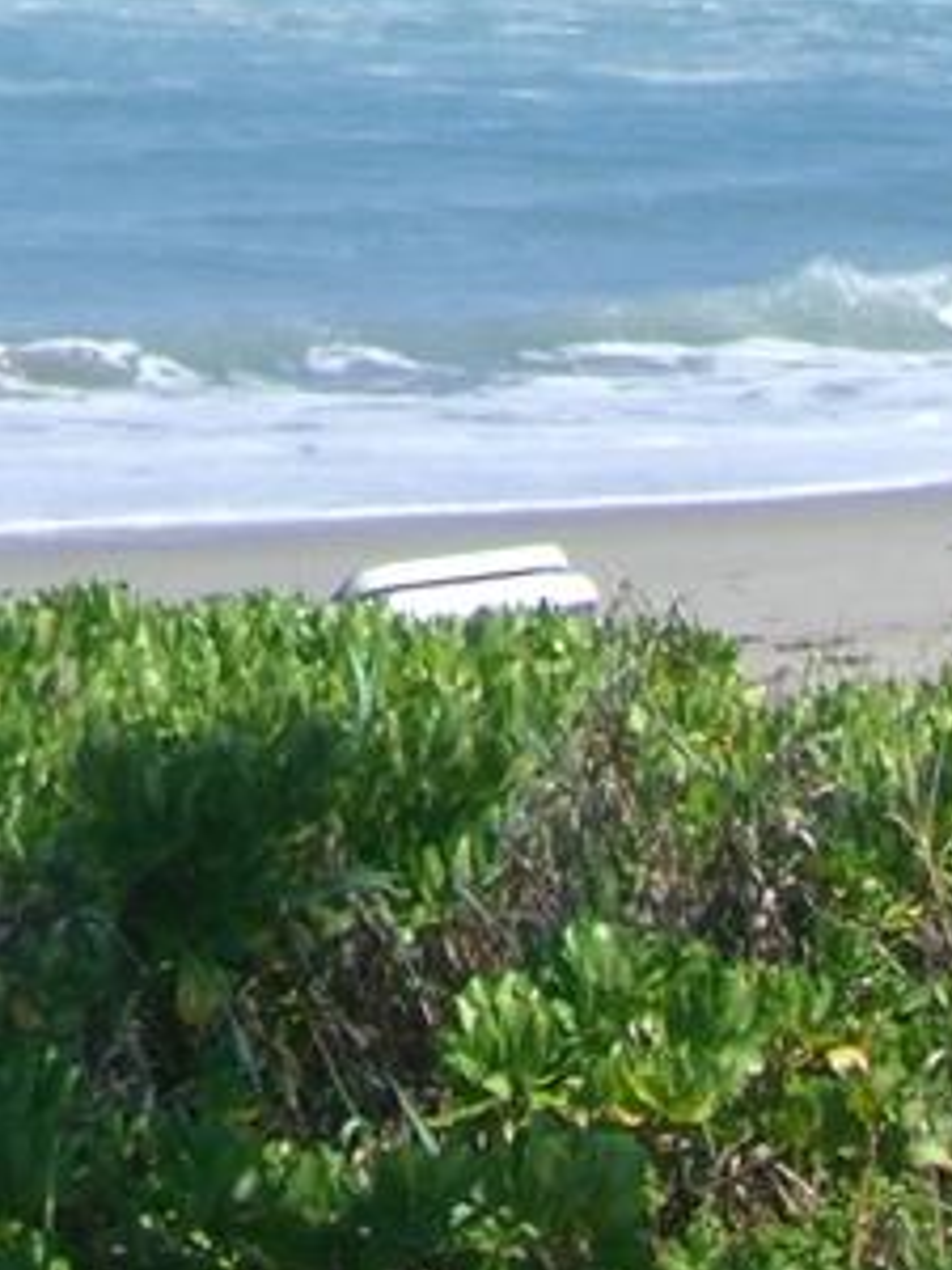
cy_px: -2091
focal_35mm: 203
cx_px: -381
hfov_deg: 7.2
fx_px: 7444
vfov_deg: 8.6
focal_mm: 7.9
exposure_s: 1/800
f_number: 4
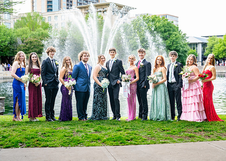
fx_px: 369
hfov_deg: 34.0
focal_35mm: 58
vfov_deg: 24.6
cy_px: 86
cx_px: 117
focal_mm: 50
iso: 400
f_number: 2.5
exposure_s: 1/400
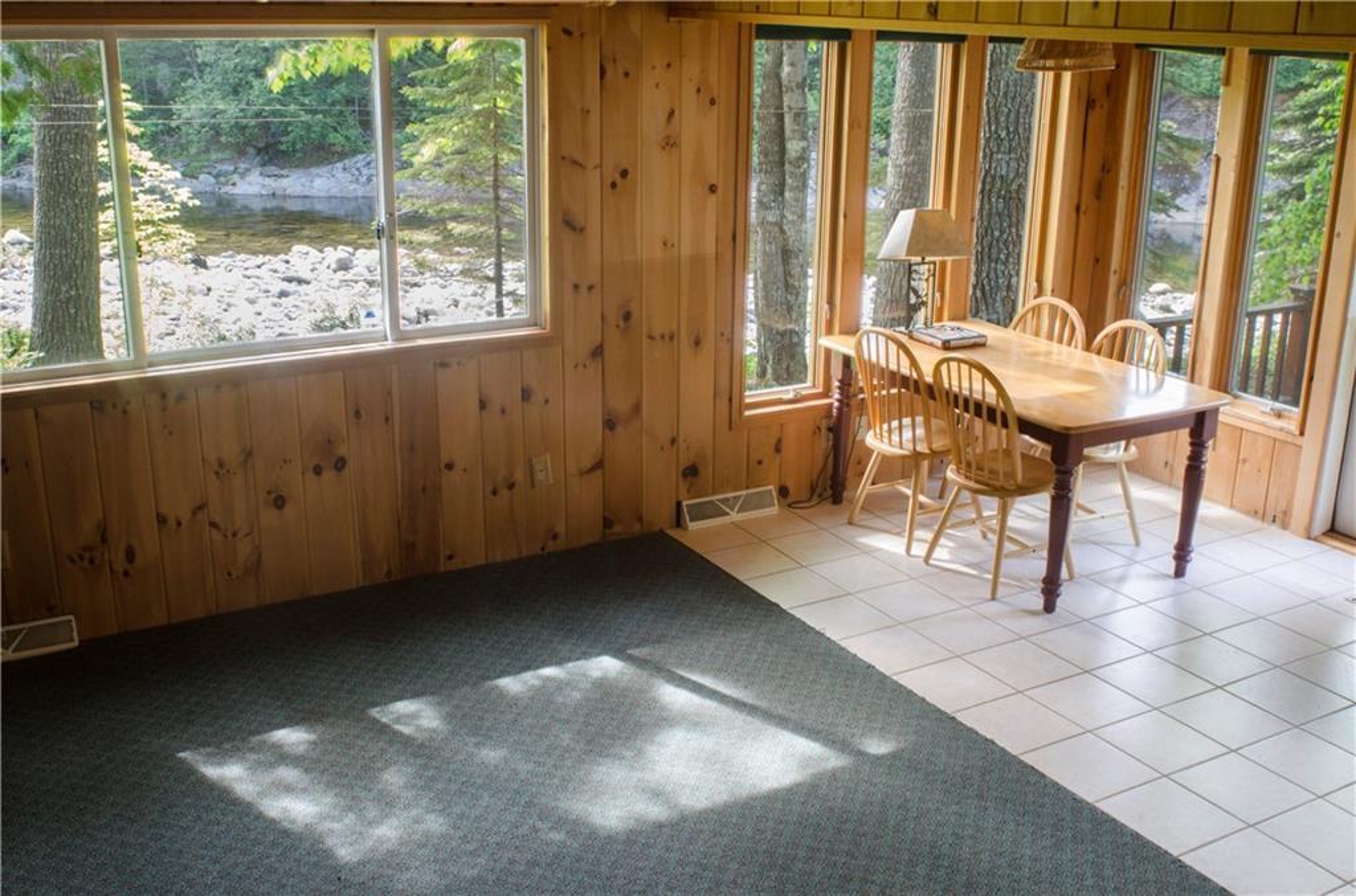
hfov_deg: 53.3
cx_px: 678
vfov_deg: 36.7
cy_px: 448
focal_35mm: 36
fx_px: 1352
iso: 200
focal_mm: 24
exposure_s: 1
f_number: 22
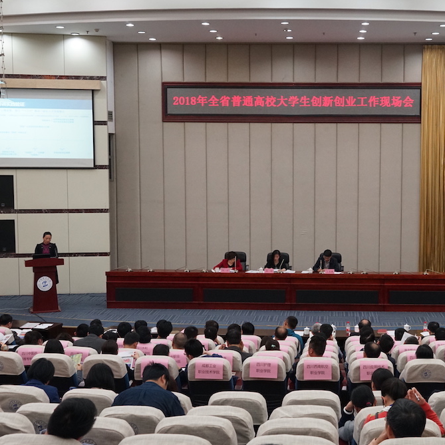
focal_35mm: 52
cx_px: 319
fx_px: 756
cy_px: 223
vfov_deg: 32.8
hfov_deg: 32.3
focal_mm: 40
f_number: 8
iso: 2500
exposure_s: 1/60
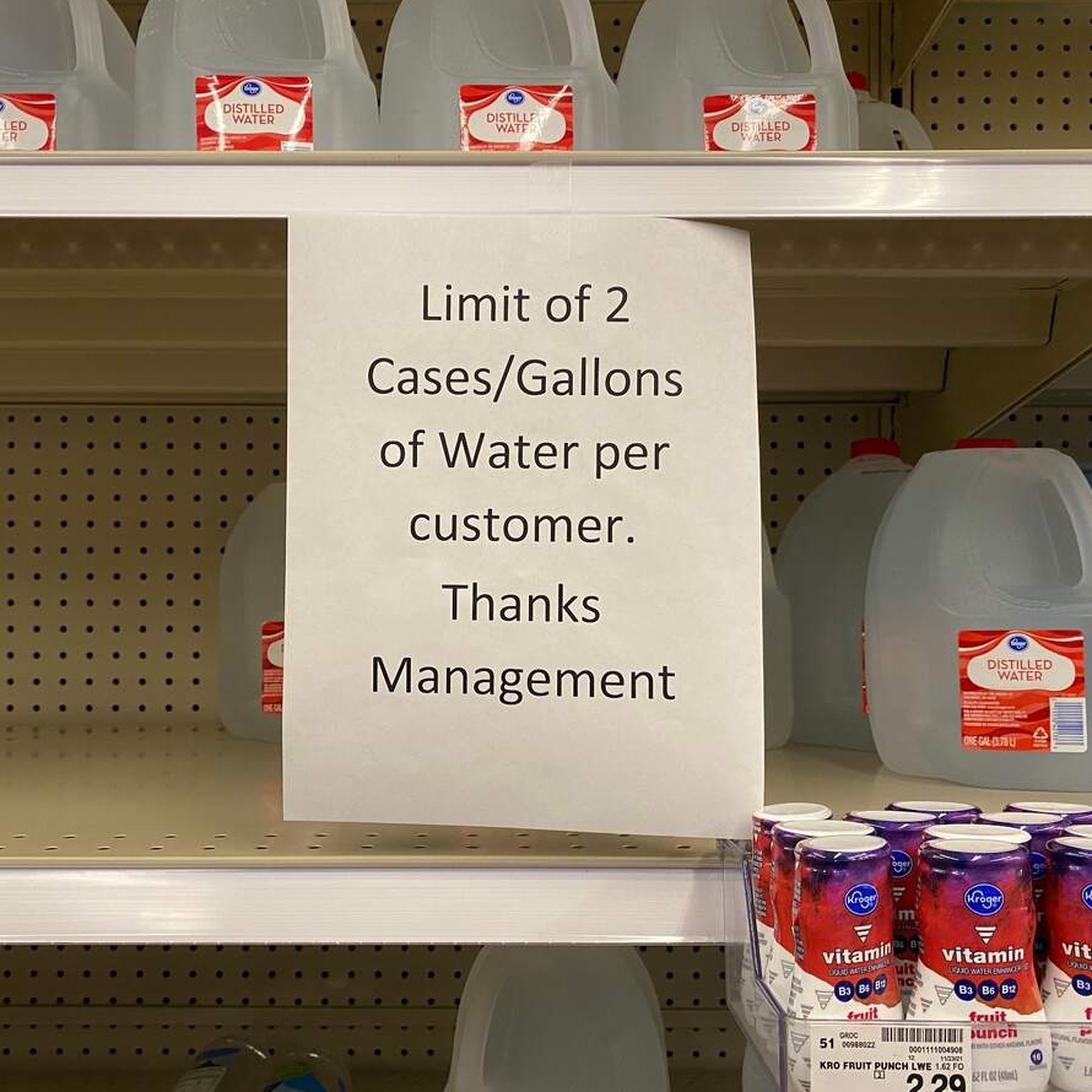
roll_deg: +0.6
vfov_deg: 52.5
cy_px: 548
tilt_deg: +1.6
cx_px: 480
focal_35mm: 31
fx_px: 1106
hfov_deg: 52.4
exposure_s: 1/60
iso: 100
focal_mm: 4.25
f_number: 1.8
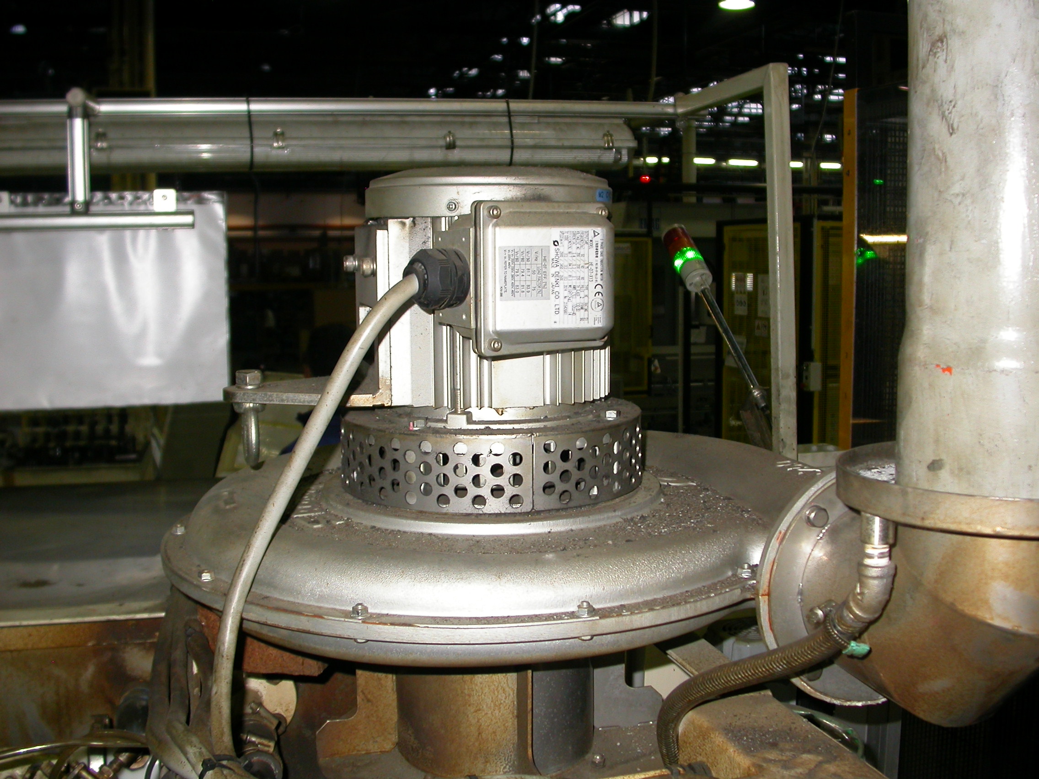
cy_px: 390
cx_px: 520
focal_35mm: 38
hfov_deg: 49.0
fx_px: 1141
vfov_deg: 37.7
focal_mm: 7.85
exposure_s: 1/60
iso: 100
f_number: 2.6
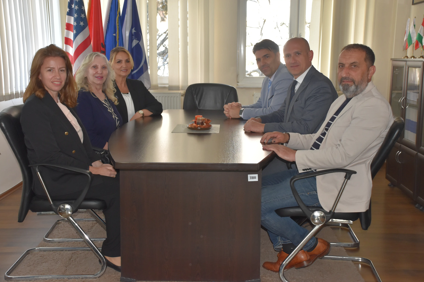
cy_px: 141
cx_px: 212
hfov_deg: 42.3
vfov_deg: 28.9
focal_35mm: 46
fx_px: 548
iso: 800
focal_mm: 31
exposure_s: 1/80
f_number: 4.5
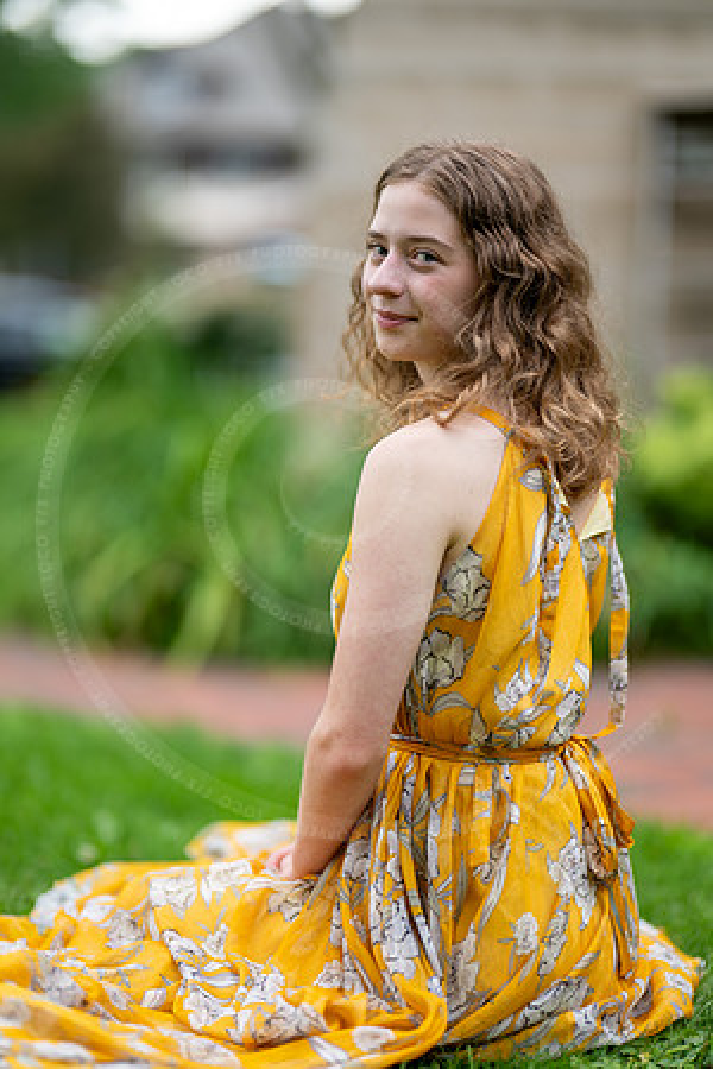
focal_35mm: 85
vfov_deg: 23.9
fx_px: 2525
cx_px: 356
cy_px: 534
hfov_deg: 16.1
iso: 80
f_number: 1.2
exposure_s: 1/800
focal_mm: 85
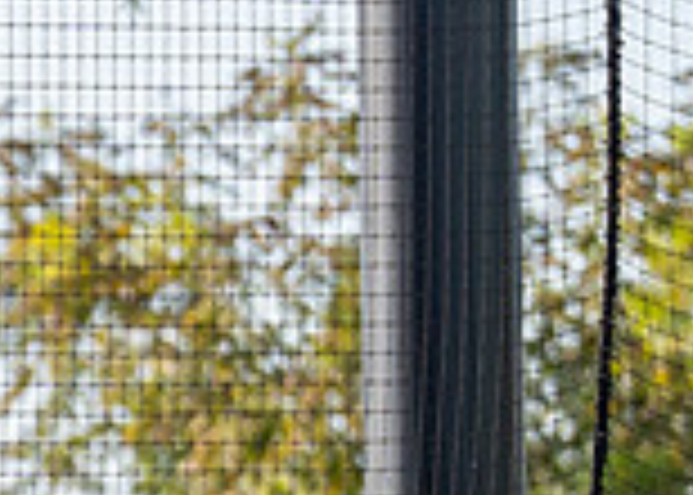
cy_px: 738
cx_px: -344
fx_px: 20489
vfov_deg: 1.4
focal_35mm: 1041
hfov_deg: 1.9
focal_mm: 200
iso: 320
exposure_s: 1/4000
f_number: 2.8
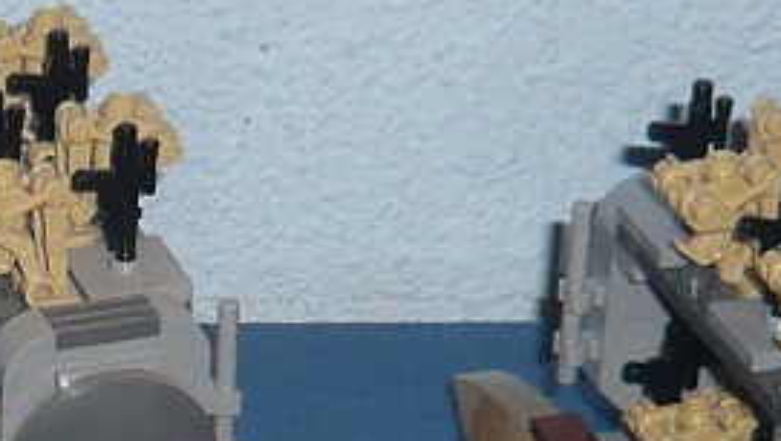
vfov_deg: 6.6
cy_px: 363
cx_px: -63
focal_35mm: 185
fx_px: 3835
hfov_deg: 11.5
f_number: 2.9
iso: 100
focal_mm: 4.9
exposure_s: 1/30
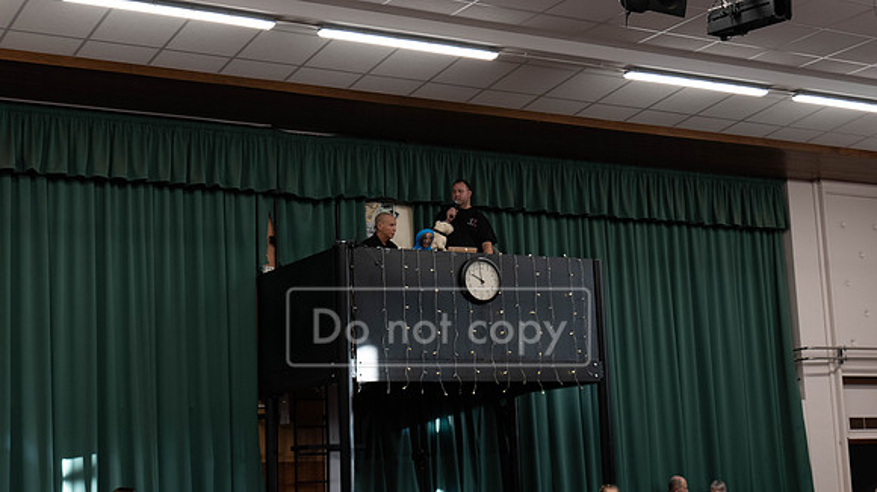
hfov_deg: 32.4
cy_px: 246
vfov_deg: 18.5
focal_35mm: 65
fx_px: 1510
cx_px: 438
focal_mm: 60
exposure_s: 1/125
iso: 3200
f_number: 5.6
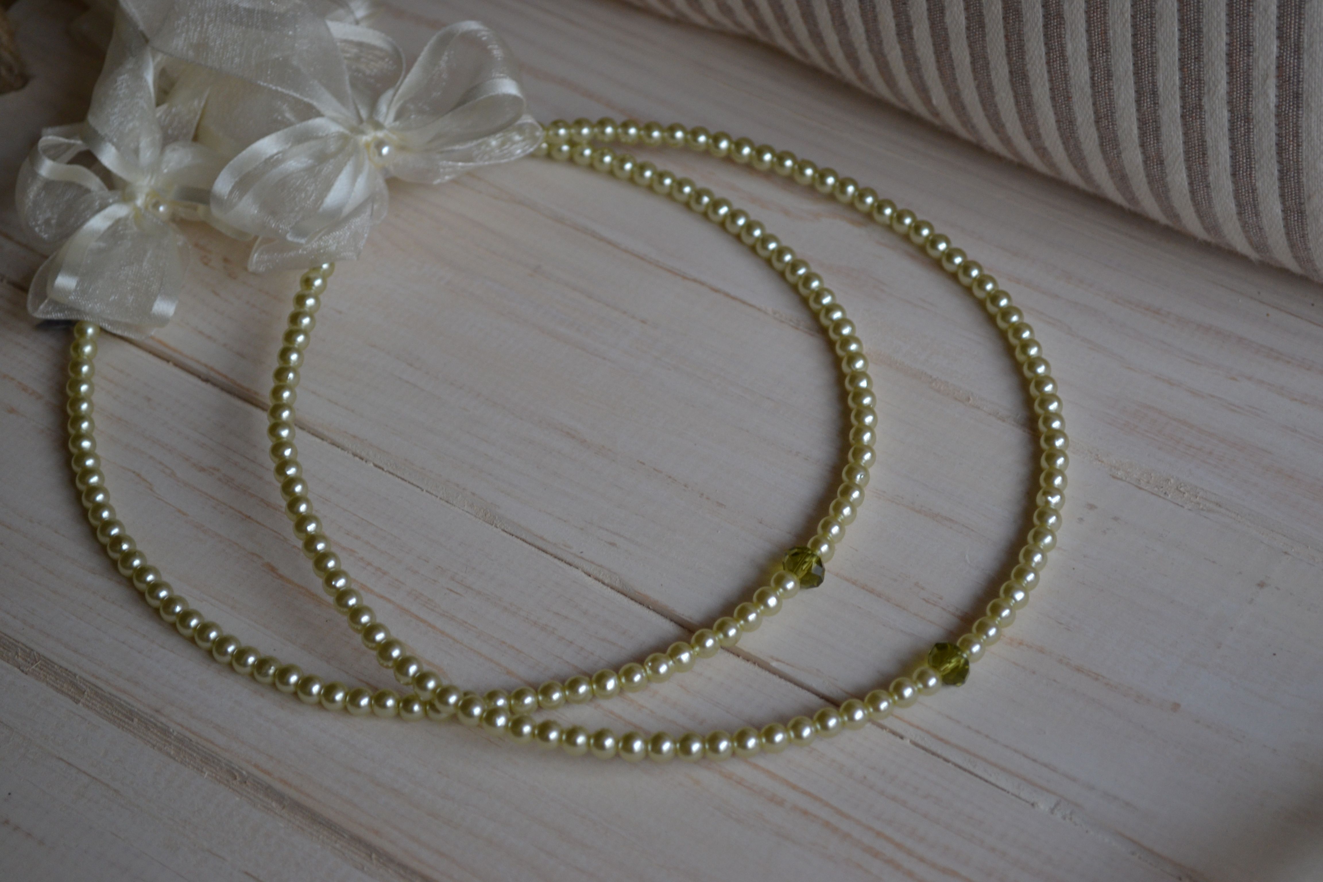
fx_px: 2866
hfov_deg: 26.0
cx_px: 662
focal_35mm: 78
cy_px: 441
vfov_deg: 17.5
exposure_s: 1/60
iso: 400
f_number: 5.6
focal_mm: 52
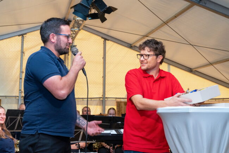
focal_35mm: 50
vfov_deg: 27.0
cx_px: 114
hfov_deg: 39.6
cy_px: 76
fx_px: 318
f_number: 13
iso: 2500
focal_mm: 50
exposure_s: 1/125
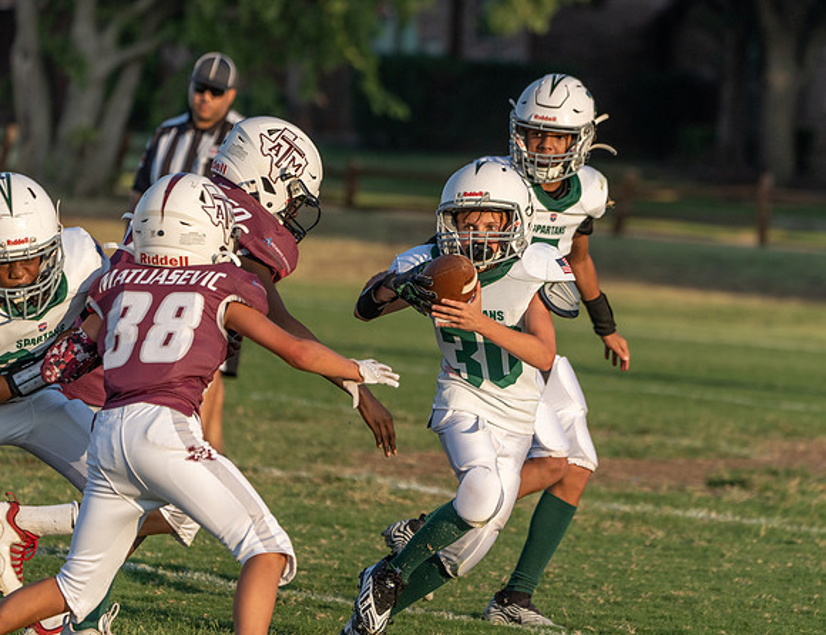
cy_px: 301
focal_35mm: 283
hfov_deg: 6.9
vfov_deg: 5.3
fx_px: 6811
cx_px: 503
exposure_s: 1/1250
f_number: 5.6
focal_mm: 238
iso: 400
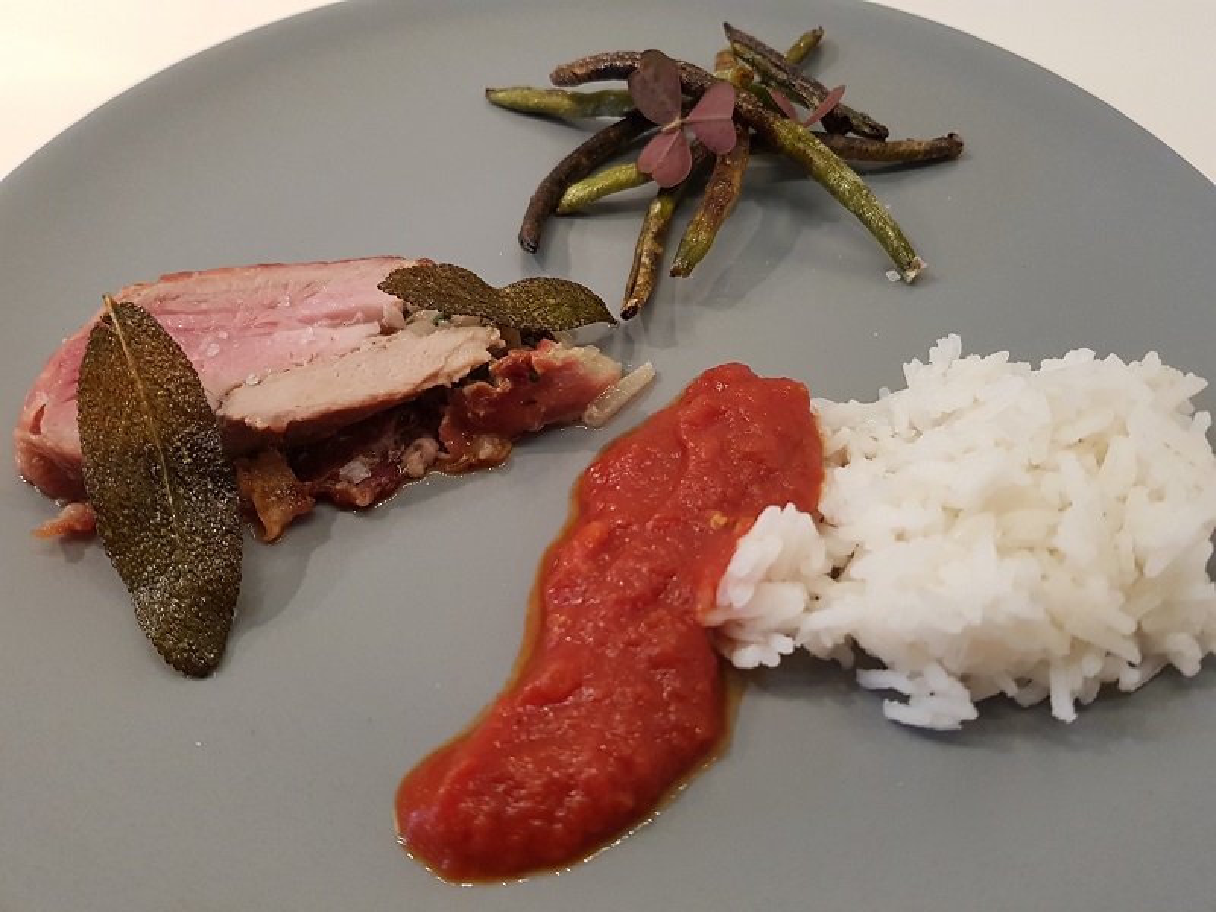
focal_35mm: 26
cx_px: 608
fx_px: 913
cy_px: 456
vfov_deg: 53.1
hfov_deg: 67.3
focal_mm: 4.2
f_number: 1.7
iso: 200
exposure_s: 1/50
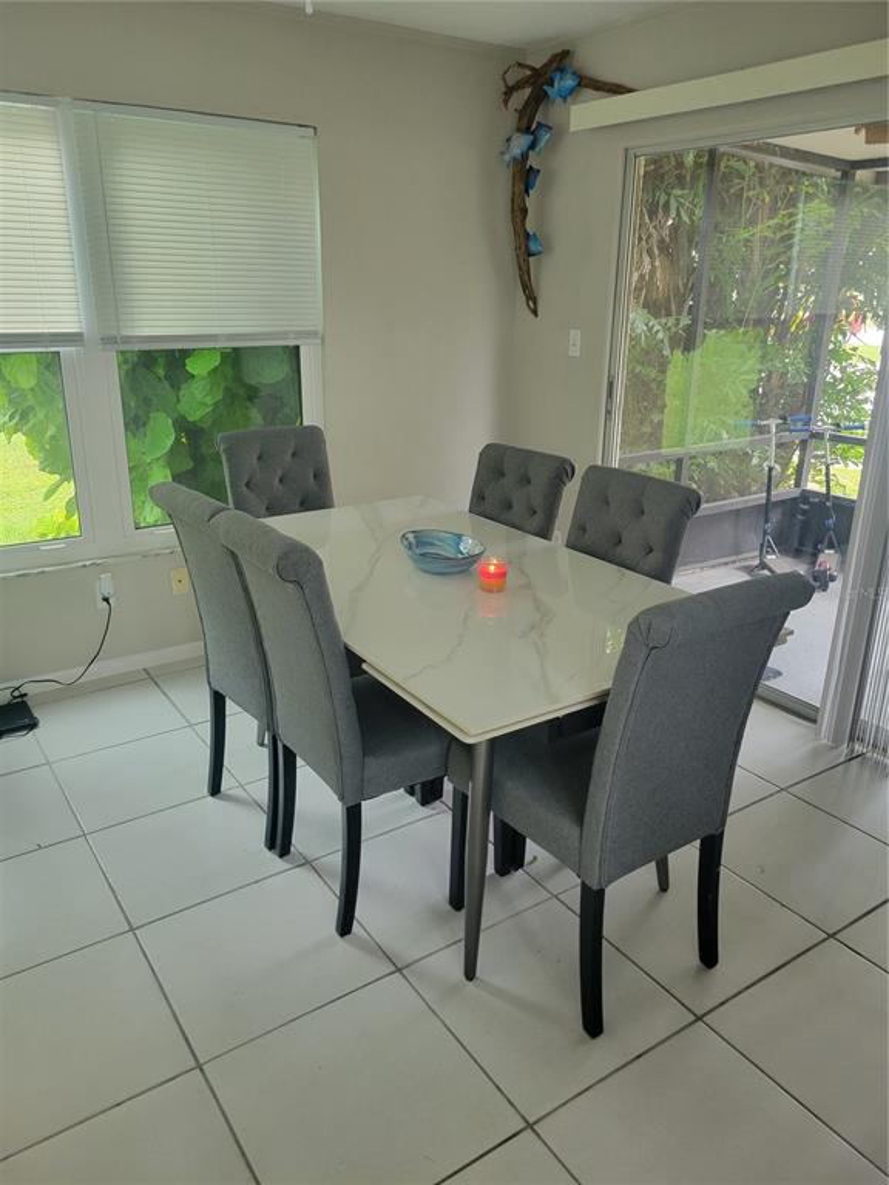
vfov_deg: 67.3
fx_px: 890
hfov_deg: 53.1
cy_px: 592
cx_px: 444
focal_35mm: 26
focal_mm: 5.4
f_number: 1.8
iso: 200
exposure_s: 1/40
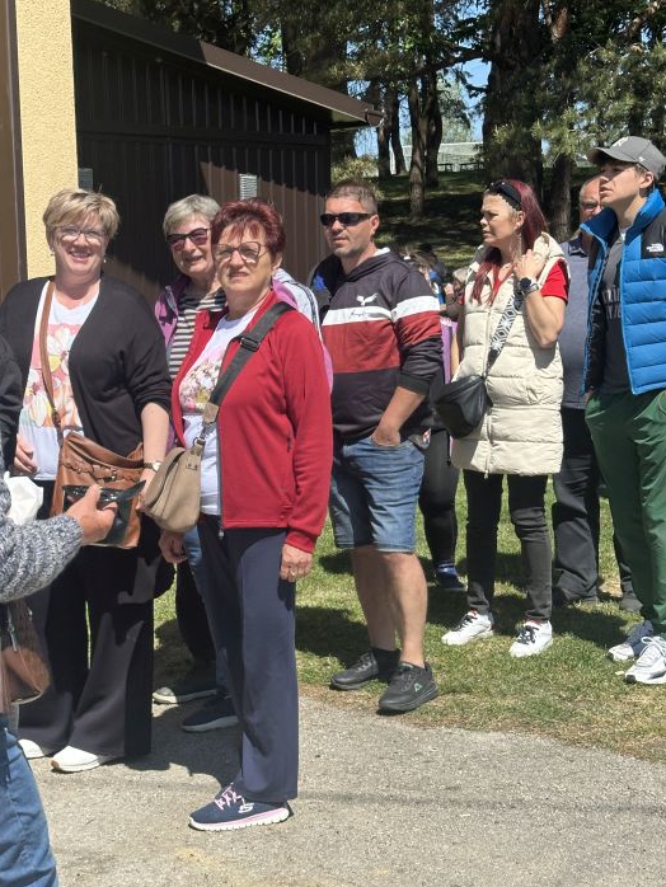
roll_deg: +1.4
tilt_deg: -6.0
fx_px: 1692
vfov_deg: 29.4
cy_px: 446
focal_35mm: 66
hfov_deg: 22.2
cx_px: 216
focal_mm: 6.86
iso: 64
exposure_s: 1/2890
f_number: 1.78
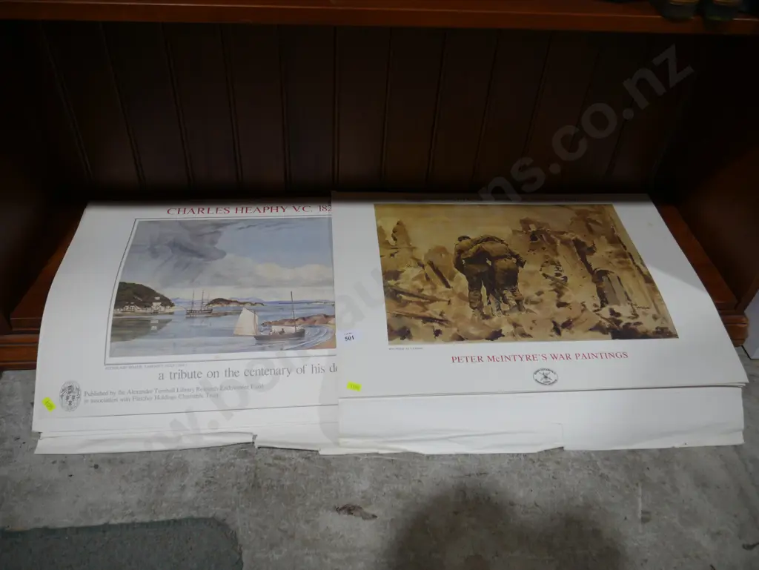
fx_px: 614
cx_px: 380
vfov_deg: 49.8
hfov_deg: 63.4
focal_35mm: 28
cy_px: 285
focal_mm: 14
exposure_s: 1/100
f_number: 3.5
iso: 200
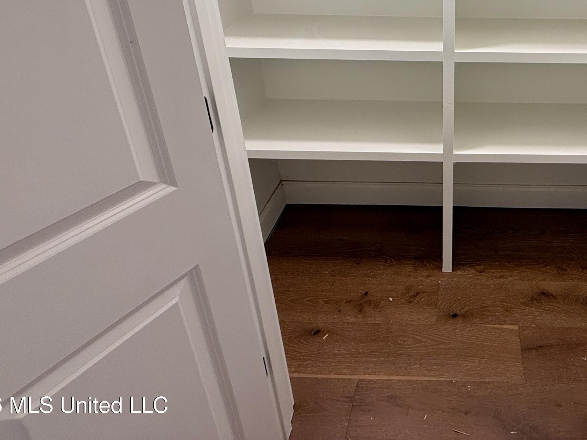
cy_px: 48
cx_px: 459
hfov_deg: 64.0
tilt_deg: -19.6
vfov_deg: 49.2
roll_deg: -1.2
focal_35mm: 25
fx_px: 424
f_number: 2.2
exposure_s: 1/120
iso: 125
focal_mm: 2.22
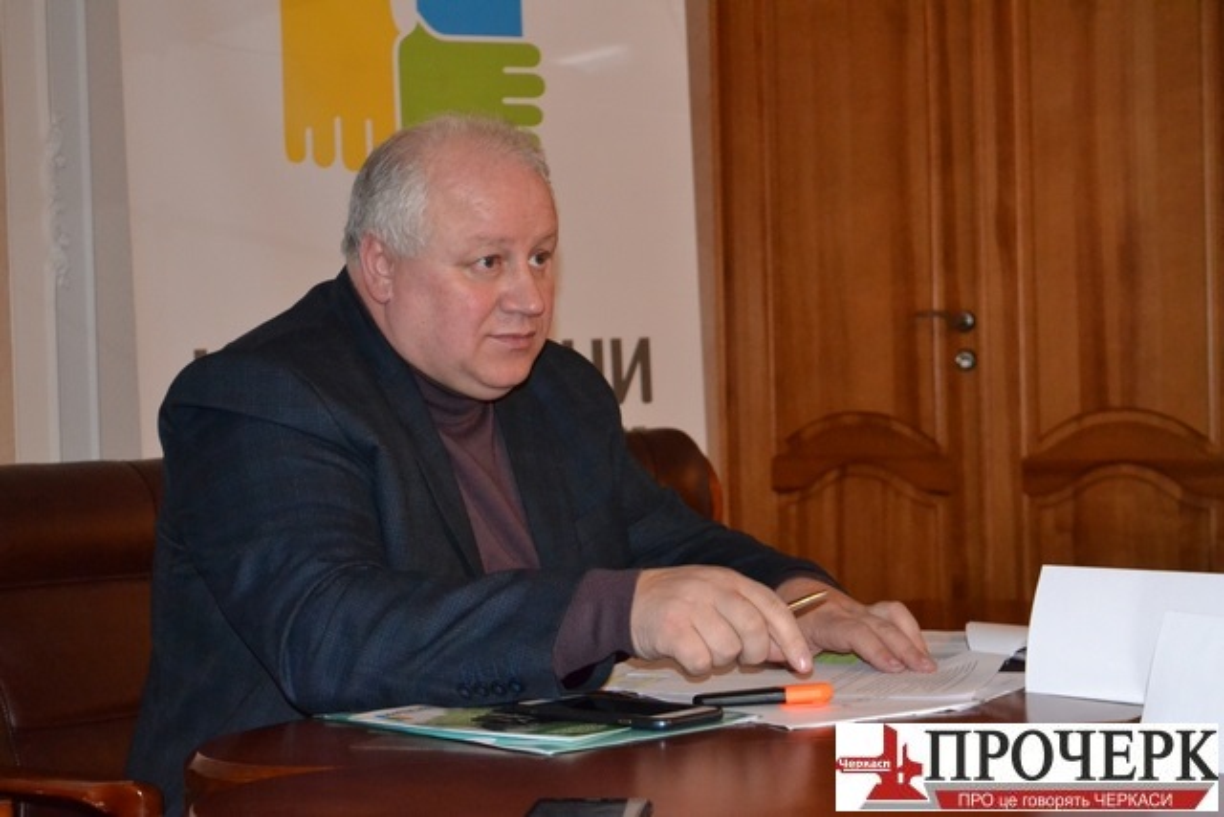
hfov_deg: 29.9
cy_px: 408
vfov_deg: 20.2
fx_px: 2295
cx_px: 612
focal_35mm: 68
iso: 3200
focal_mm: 45
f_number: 5.3
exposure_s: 1/60
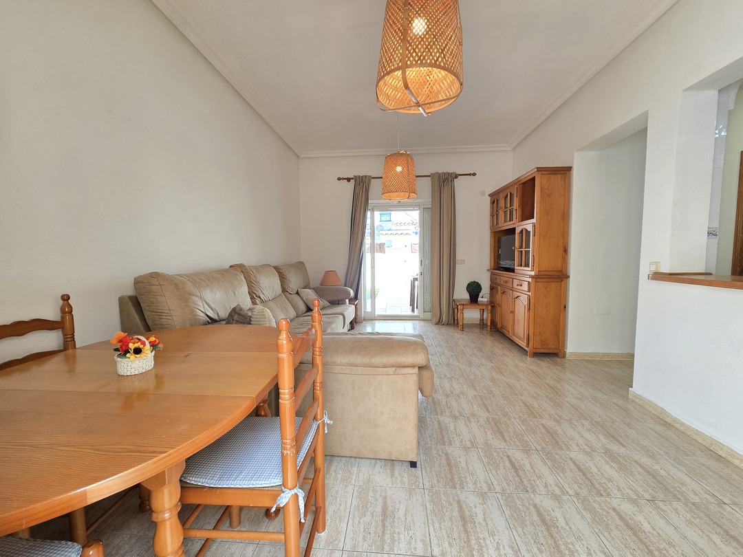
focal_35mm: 13
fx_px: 279
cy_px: 278
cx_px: 372
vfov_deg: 89.9
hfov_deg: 106.2
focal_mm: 2.2
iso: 100
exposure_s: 1/100
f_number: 2.2
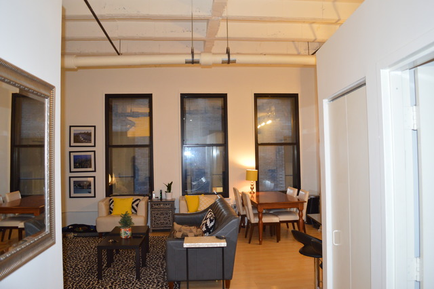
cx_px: 217
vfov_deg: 47.9
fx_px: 325
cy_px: 144
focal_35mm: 27
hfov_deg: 67.4
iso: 1100
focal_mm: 18
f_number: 3.5
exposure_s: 1/60
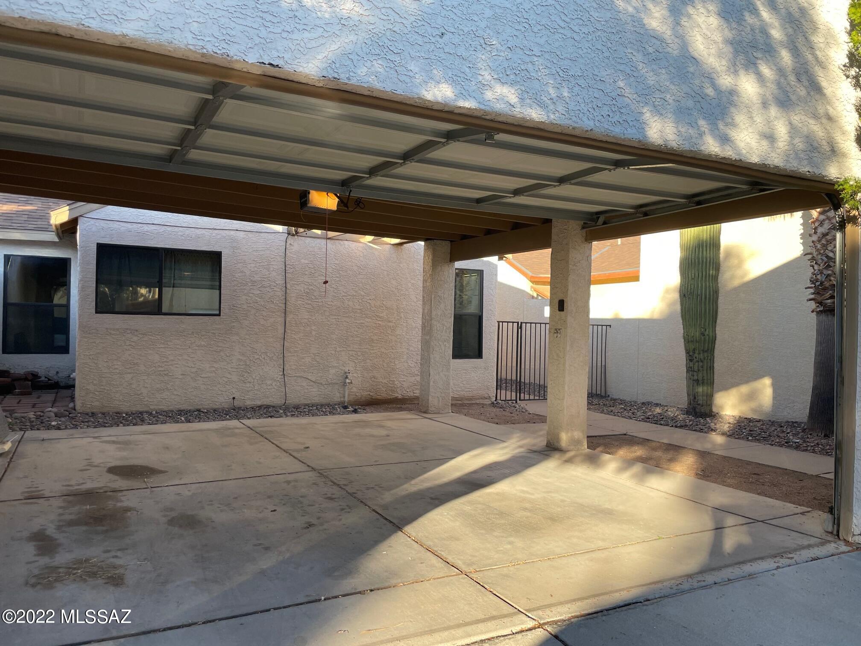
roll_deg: -1.4
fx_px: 647
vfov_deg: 53.1
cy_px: 323
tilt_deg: +0.6
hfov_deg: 67.3
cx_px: 430
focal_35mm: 26
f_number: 1.6
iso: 32
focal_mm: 4.2
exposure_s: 1/445
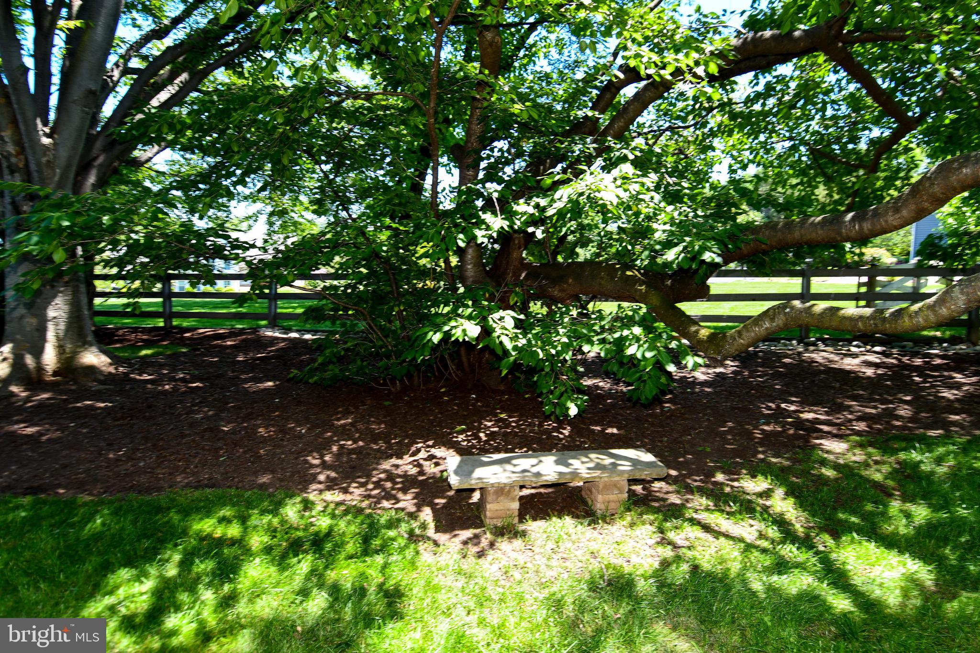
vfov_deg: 67.4
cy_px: 326
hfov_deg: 90.0
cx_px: 490
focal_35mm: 18
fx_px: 490
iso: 200
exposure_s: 1/125
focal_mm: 12
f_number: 5.6
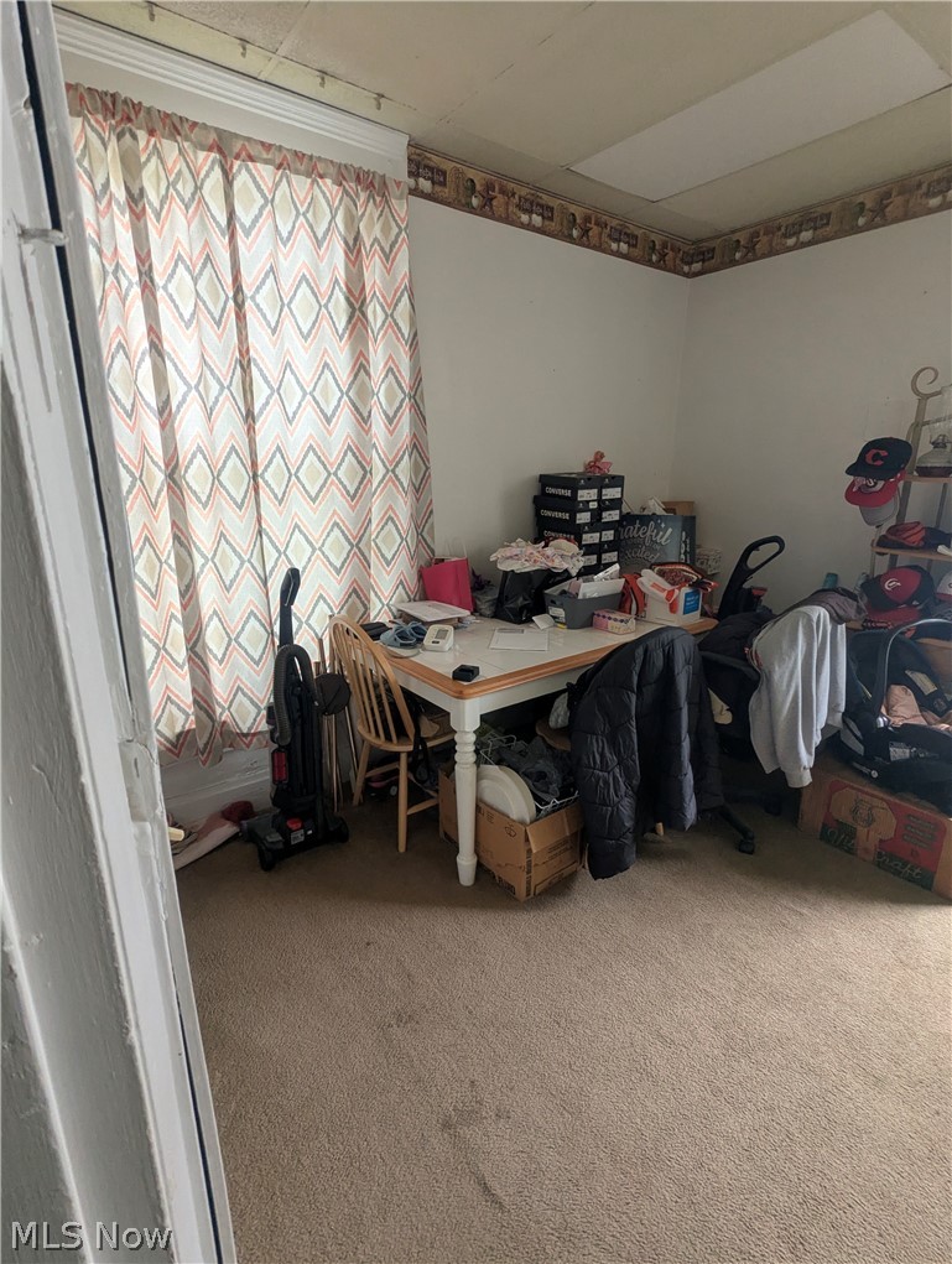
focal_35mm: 16
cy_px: 632
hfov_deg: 78.3
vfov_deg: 94.4
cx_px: 476
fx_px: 585
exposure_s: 1/143
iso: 190
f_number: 2.2
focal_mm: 2.35
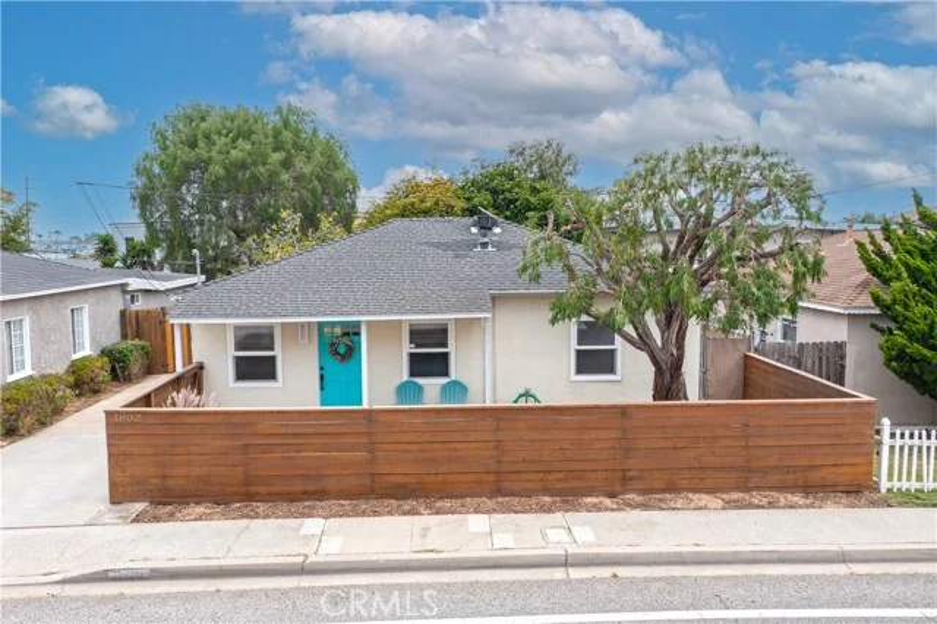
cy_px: 312
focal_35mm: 28
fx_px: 728
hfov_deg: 65.5
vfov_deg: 46.4
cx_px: 468
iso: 100
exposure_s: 1/400
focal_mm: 10.26
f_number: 5
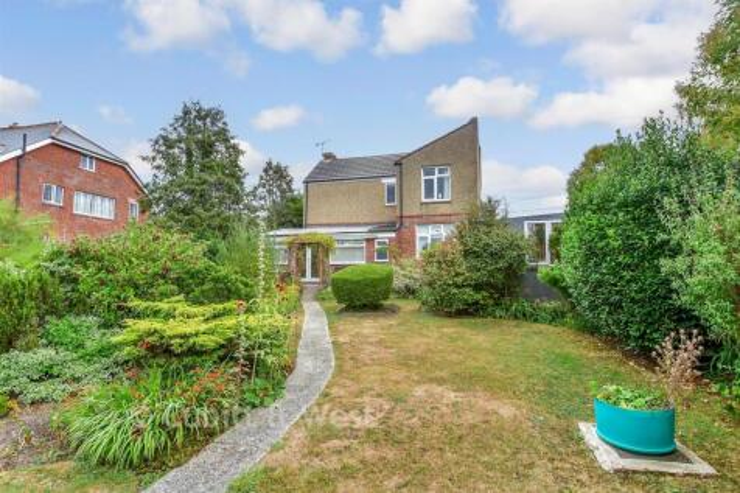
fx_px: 370
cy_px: 246
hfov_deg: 90.0
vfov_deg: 67.3
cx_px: 370
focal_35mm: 18
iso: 320
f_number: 8
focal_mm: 12
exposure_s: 1/200
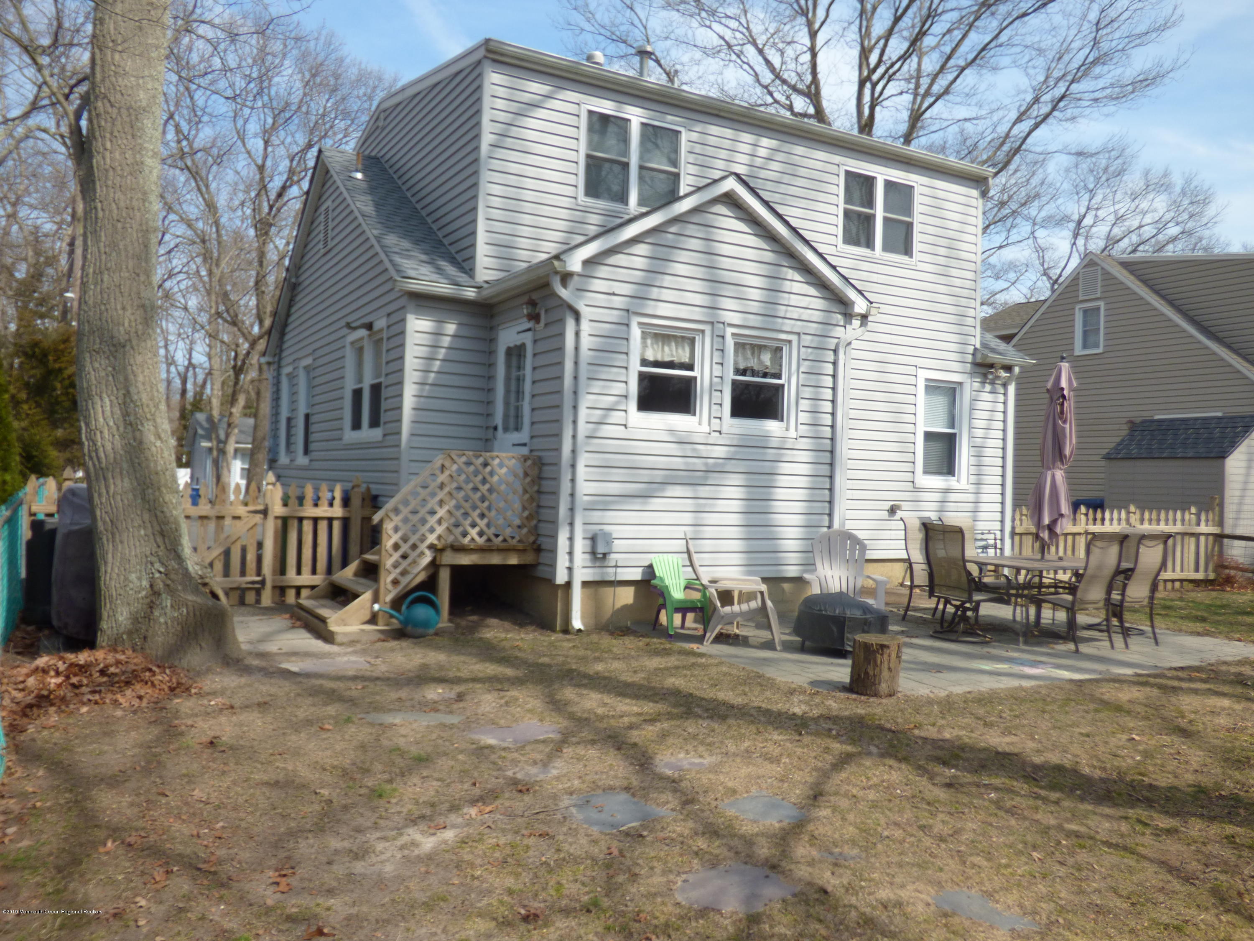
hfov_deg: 65.3
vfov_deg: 51.4
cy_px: 470
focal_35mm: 27
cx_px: 627
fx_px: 978
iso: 100
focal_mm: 4.83
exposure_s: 1/1300
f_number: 3.2
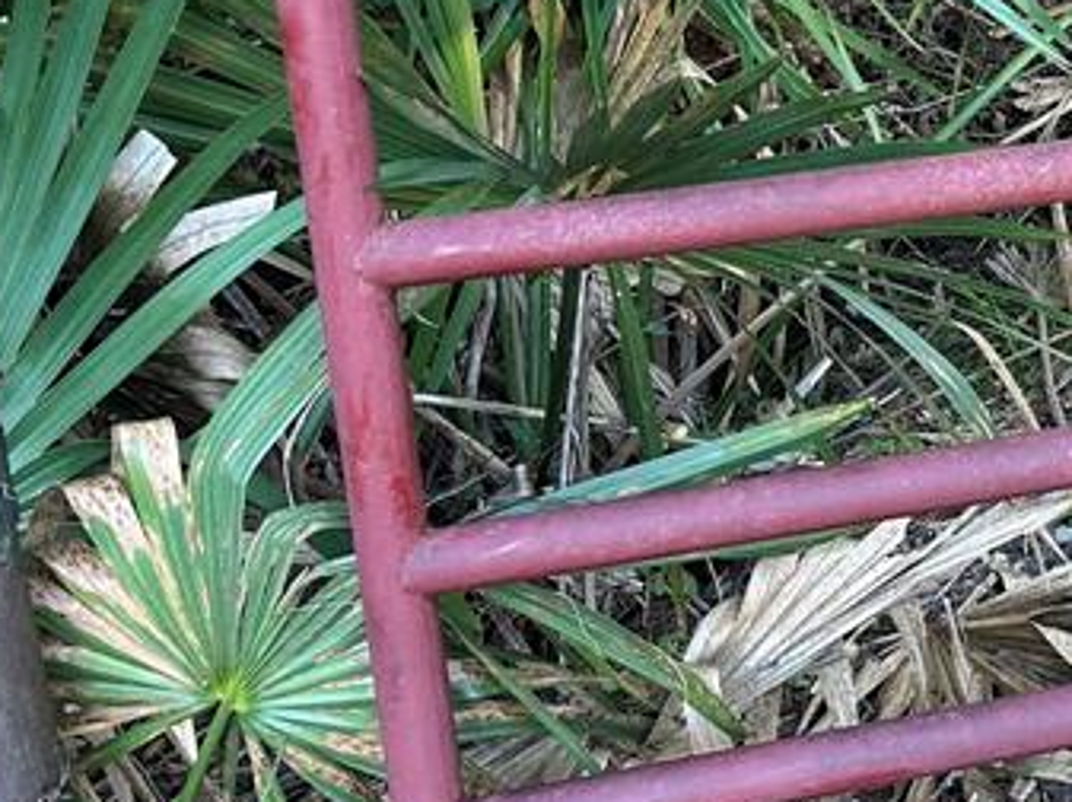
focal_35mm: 73
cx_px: 1584
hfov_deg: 22.3
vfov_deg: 19.2
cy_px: -121
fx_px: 2258
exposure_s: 1/110
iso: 160
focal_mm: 6.86
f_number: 1.78
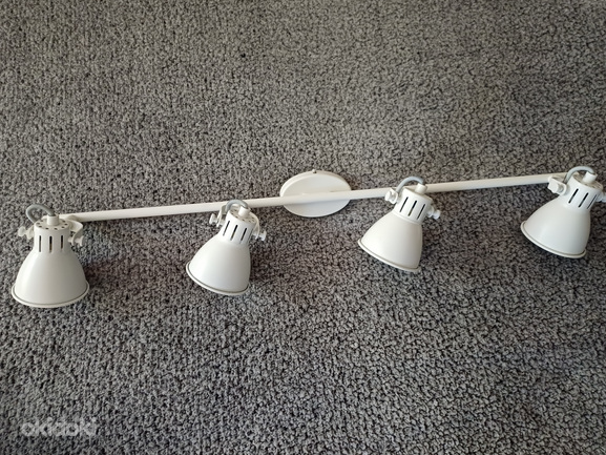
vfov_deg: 53.1
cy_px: 227
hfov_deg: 67.3
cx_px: 307
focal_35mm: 26
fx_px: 455
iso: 800
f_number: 1.8
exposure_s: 1/20
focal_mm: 4.65
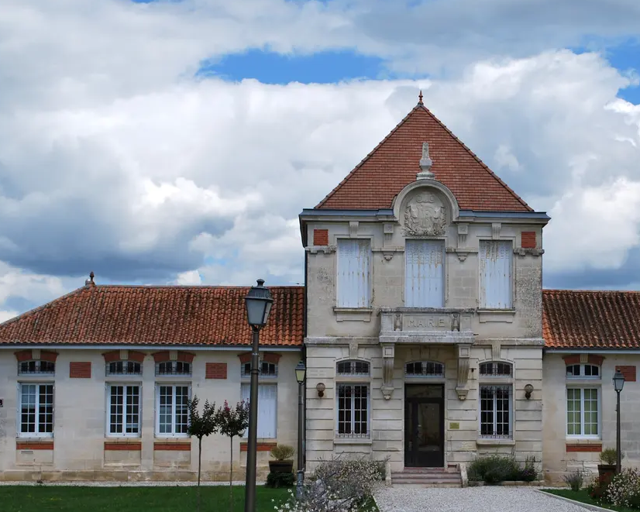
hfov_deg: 22.9
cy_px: 302
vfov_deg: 18.5
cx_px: 422
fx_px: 1572
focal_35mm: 83
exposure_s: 1/320
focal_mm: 38
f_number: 9
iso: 100
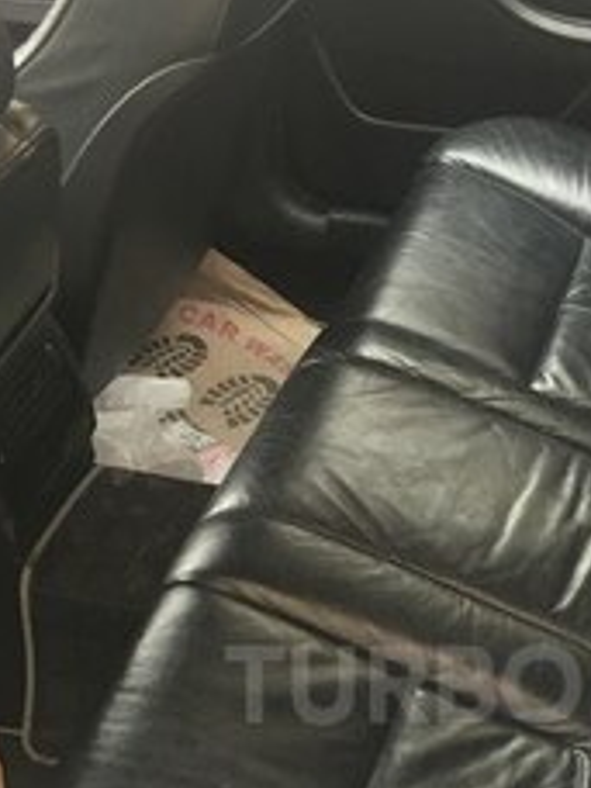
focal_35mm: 63
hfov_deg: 22.9
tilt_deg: -46.6
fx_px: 1434
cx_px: 491
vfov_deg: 29.6
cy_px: 684
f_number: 2.2
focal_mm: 4.15
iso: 64
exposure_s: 1/33
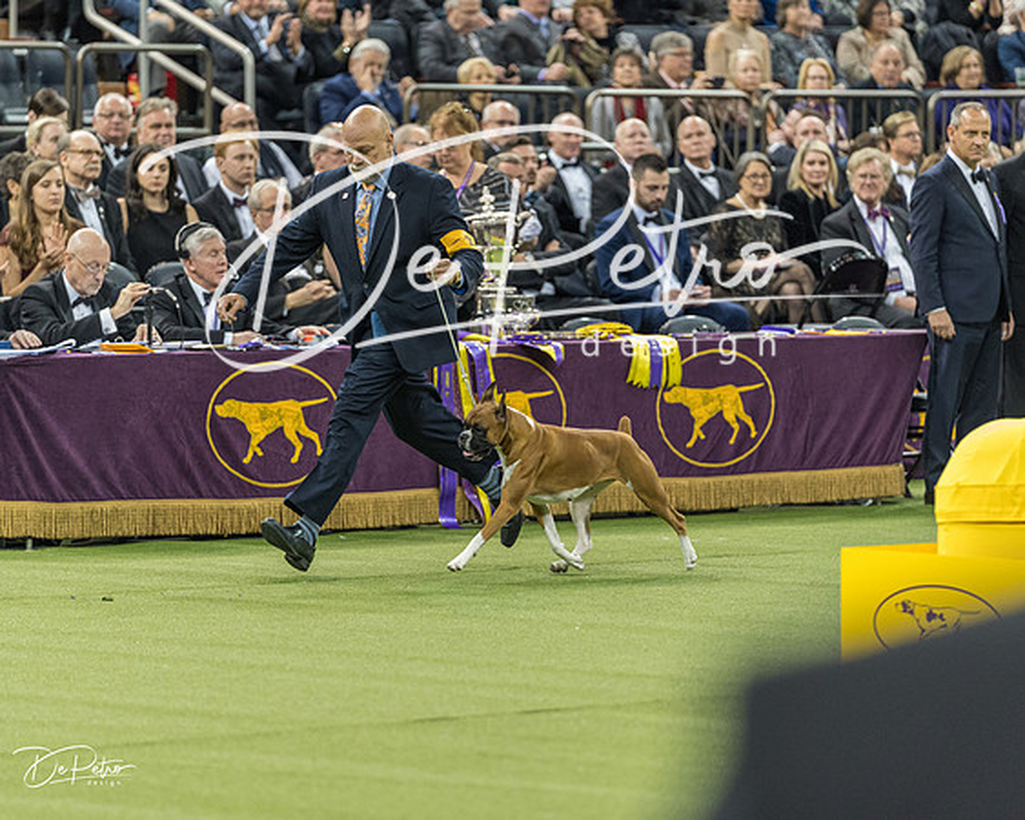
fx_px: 6830
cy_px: 410
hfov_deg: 8.6
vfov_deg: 6.9
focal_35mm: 225
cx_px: 512
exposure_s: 1/800
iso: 4000
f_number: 2.8
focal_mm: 200
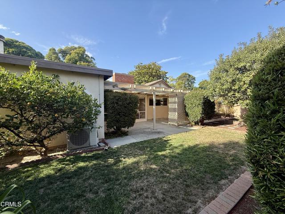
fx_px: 115
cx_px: 142
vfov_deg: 85.7
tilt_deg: -1.1
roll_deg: -0.1
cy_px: 107
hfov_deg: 102.1
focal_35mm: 14
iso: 50
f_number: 2.2
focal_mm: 2.22
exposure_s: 1/607
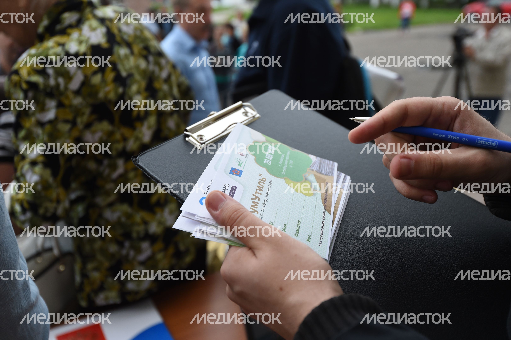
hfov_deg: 54.5
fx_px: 497
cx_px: 256
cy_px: 170
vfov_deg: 37.8
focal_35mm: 35
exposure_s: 1/2500
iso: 1000
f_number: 5
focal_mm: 35
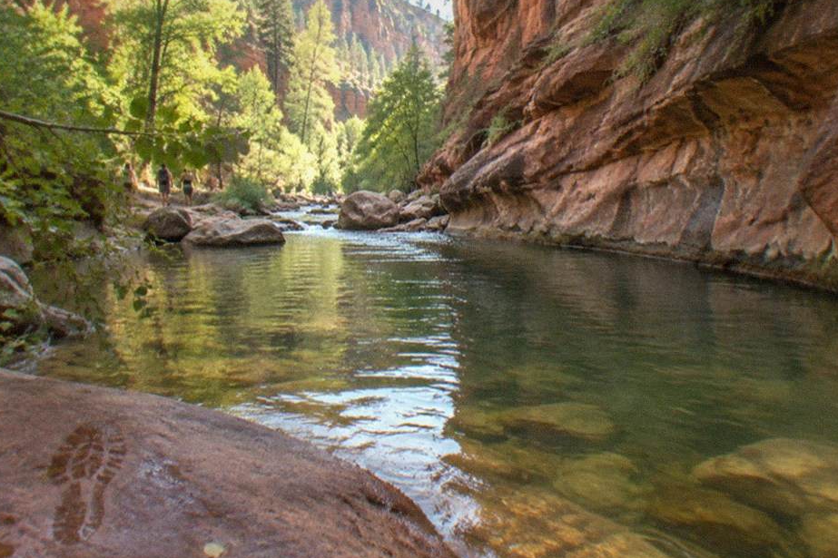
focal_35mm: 26
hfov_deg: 69.4
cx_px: 414
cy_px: 262
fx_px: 605
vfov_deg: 49.5
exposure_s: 1/160
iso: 200
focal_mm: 24
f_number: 9
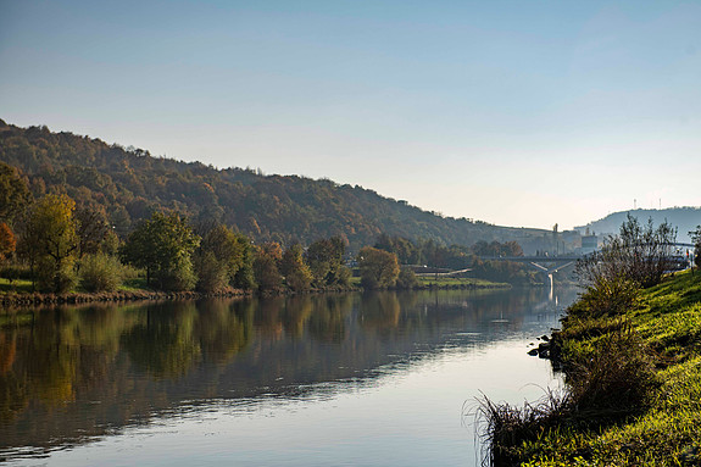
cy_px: 246
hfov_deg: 27.3
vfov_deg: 18.4
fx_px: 1440
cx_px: 369
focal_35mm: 74
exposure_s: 1/1600
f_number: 5
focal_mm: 70
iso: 64
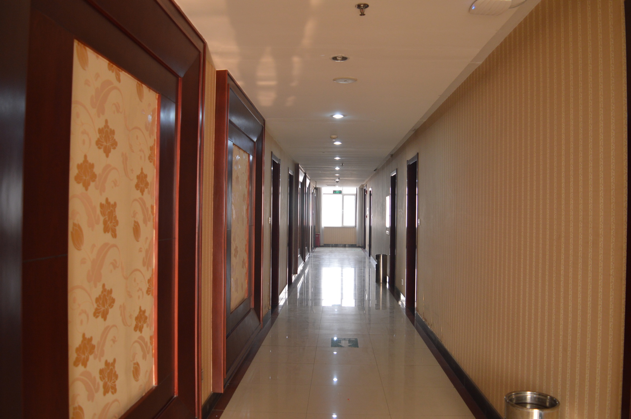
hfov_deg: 67.4
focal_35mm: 27
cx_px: 316
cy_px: 210
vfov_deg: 47.8
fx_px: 473
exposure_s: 1/15
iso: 400
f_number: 3.5
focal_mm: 18
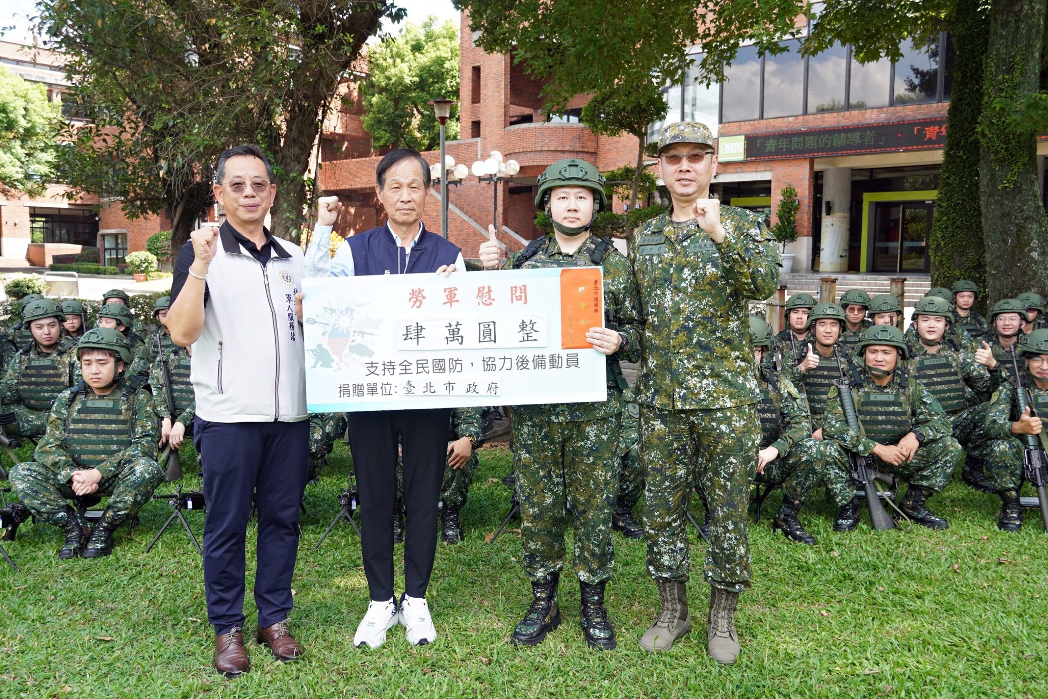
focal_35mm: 32
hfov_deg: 59.5
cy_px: 350
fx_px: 917
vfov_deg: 41.7
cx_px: 524
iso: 200
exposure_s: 1/160
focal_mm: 21
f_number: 5
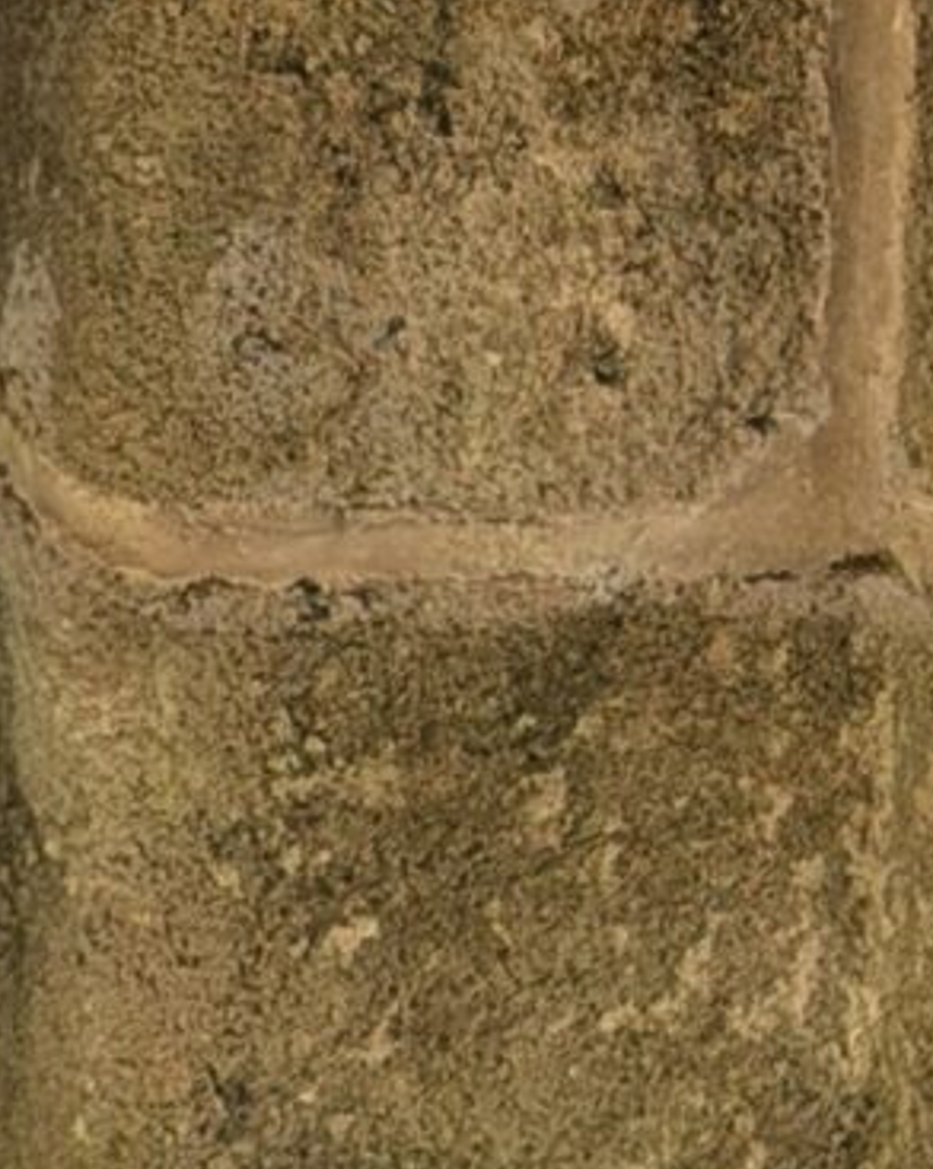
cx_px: -1974
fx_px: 11301
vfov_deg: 5.6
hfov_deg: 4.5
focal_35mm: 327
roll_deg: -2.1
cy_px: -2080
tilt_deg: -5.5
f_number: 1.78
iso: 64
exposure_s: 1/1403
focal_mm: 6.76
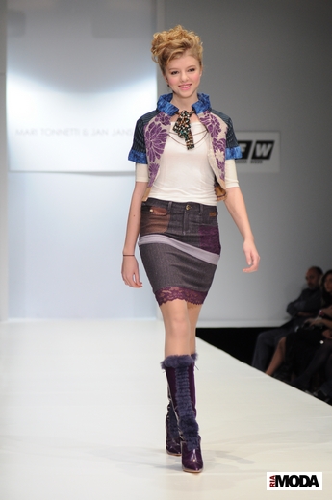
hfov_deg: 11.4
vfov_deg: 17.1
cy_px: 250
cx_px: 166
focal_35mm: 120
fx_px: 1665
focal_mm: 80
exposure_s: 1/250
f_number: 3.5
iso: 800
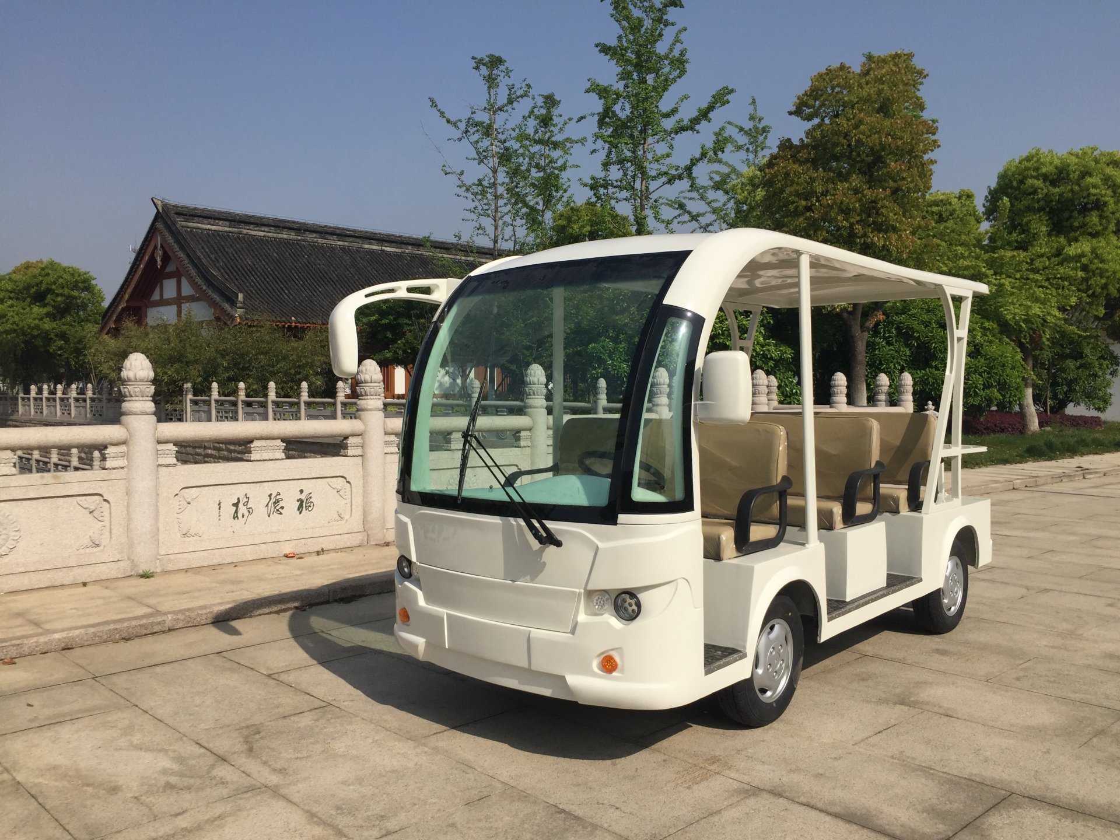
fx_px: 938
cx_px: 560
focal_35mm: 29
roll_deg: -1.7
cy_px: 420
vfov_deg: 48.2
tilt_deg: -1.9
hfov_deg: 61.7
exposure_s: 1/4405
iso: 32
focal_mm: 4.15
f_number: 2.2
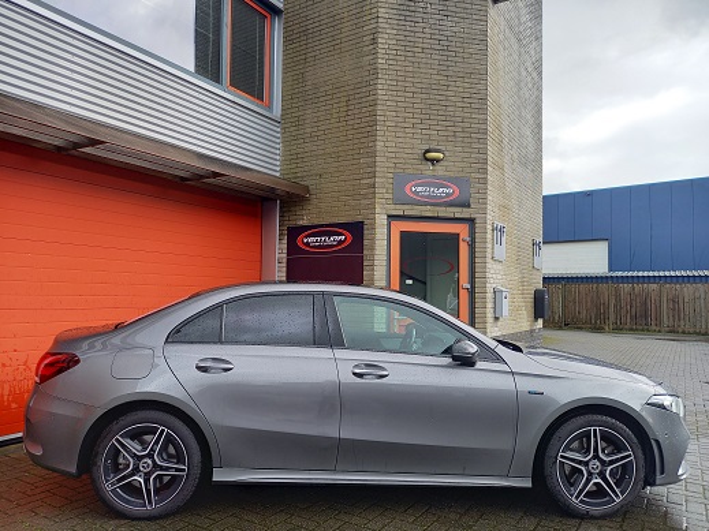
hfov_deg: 69.4
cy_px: 266
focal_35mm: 25
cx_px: 354
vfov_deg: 54.9
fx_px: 512
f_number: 1.8
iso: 50
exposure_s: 1/118
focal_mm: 4.65
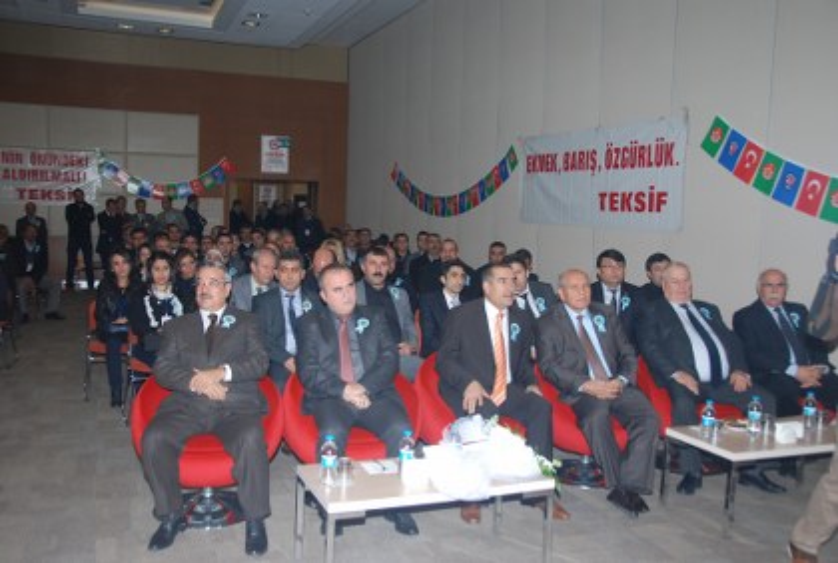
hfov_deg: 57.1
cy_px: 282
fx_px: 770
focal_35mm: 33
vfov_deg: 40.2
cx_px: 419
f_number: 4
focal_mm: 22
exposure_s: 1/60
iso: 200
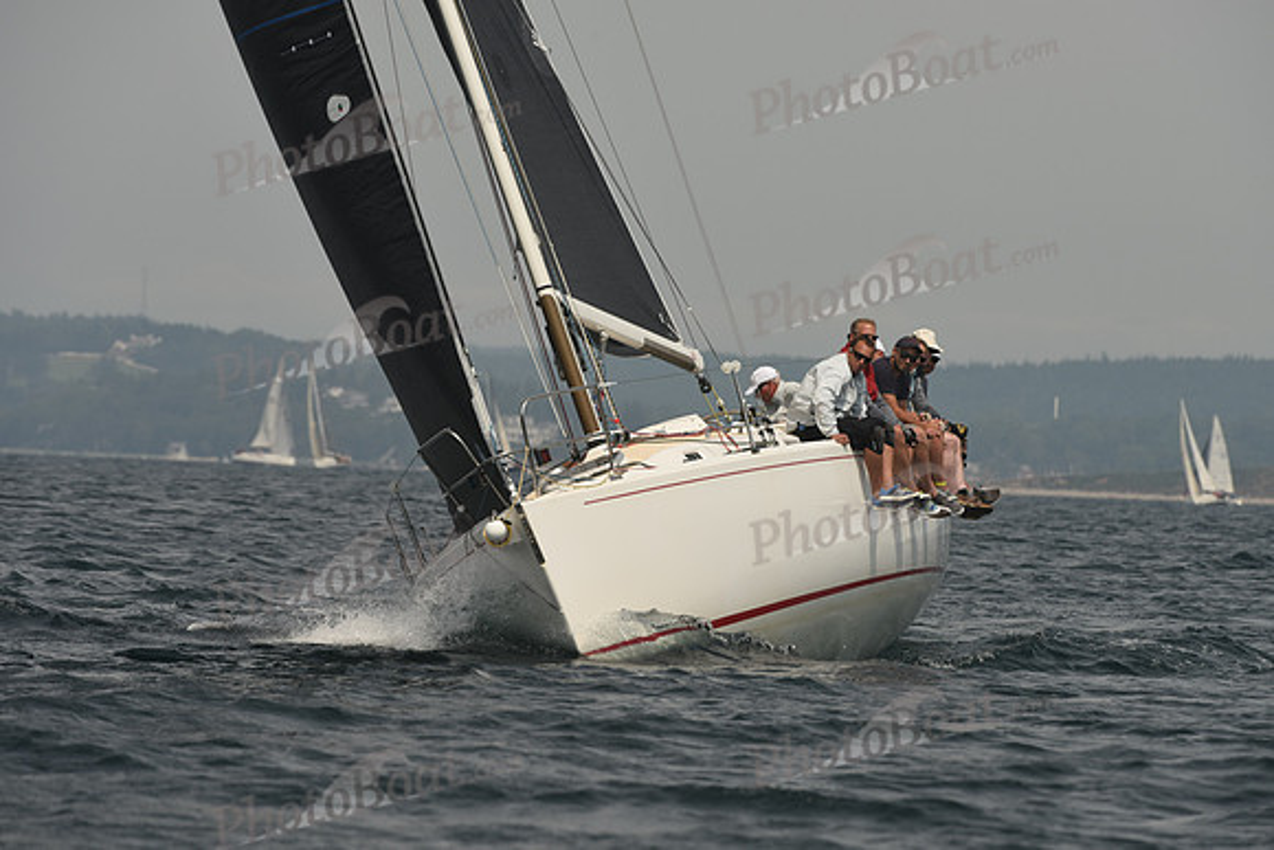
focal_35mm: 400
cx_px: 637
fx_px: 14158
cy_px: 425
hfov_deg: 5.2
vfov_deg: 3.4
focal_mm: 400
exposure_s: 1/800
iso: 250
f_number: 9
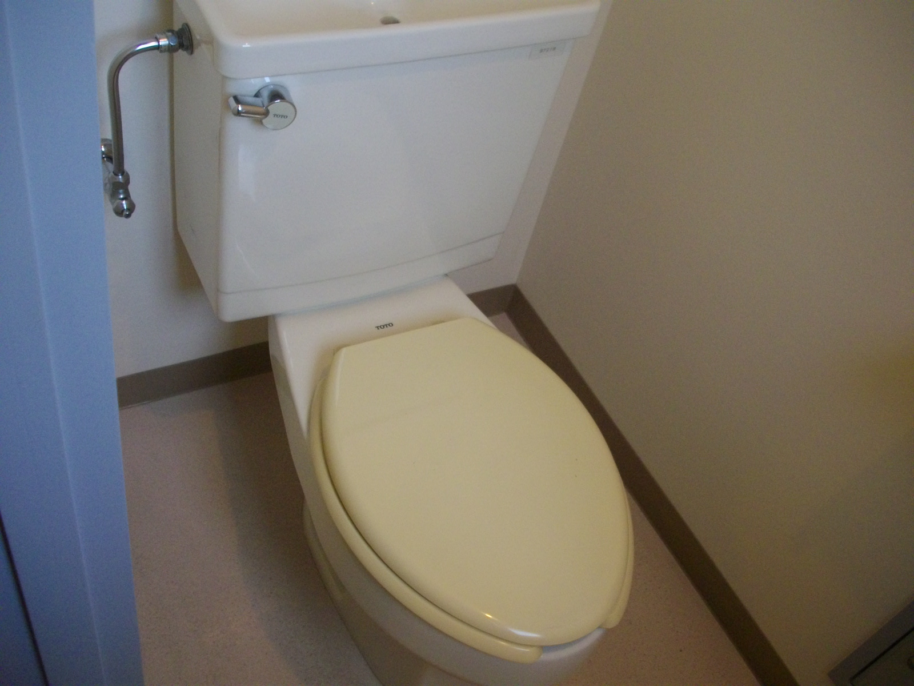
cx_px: 457
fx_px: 977
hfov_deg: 50.1
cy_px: 343
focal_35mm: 37
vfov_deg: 38.7
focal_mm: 6.2
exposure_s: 1/50
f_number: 2.8
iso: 288
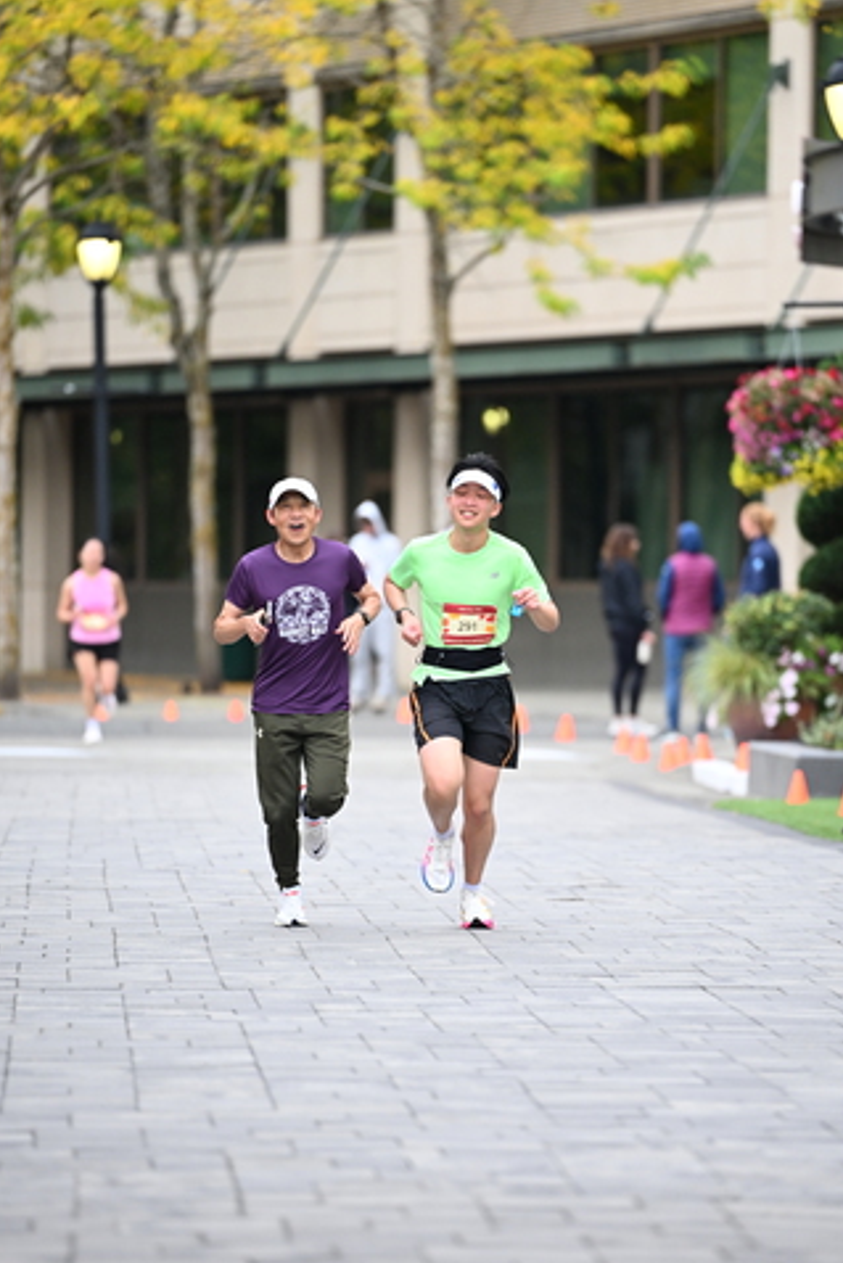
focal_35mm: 230
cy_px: 650
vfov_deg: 8.9
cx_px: 480
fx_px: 8072
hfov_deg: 6.0
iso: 1000
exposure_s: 1/1250
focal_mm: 200
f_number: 2.8
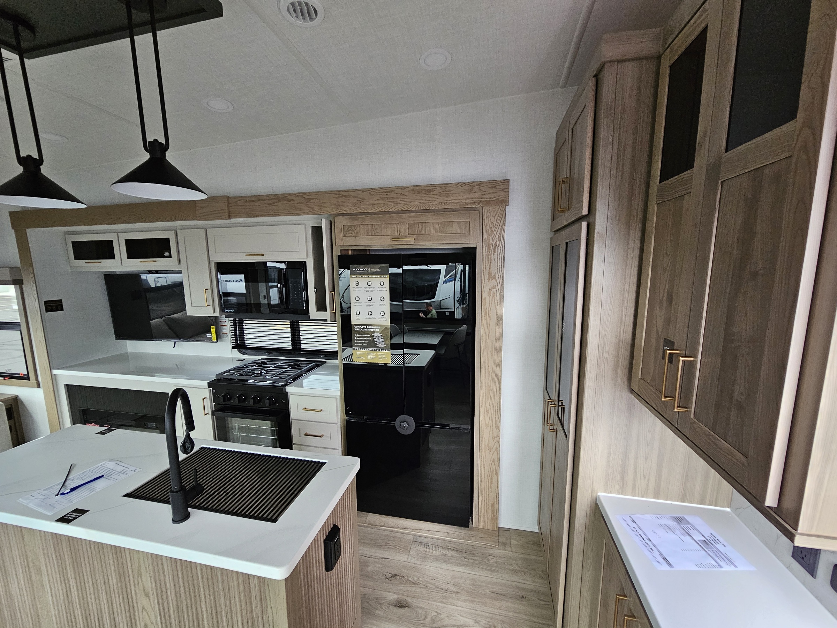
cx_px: 418
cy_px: 314
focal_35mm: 13
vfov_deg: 89.9
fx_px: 314
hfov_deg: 106.2
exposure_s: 1/60.2
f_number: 2.2
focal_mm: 2.2
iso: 320
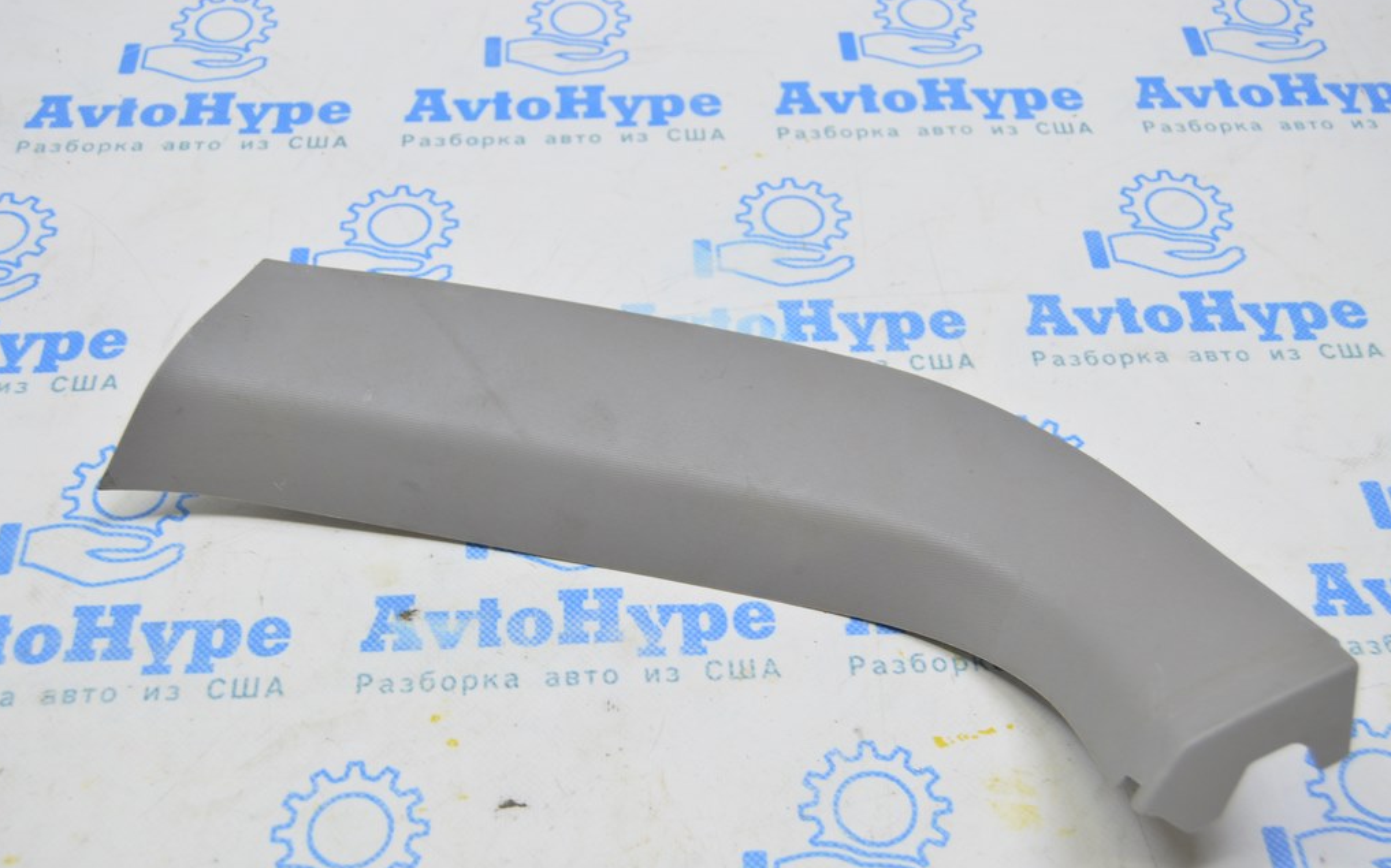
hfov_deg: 49.3
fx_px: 1516
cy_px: 461
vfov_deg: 32.0
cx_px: 693
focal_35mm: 40
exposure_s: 1/20
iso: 400
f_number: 5.6
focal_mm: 26
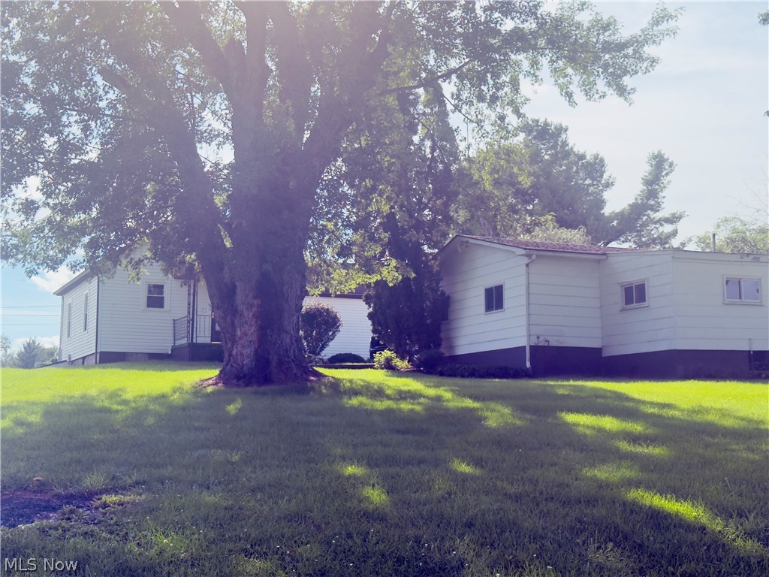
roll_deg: -0.1
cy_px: 288
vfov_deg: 30.3
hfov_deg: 39.7
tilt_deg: +7.7
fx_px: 1066
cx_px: 384
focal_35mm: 48
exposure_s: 1/3704
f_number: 1.78
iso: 100
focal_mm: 6.76
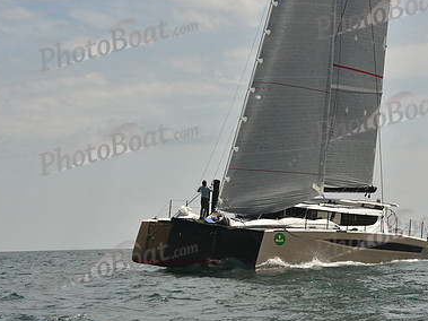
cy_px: 189
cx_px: 257
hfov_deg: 19.1
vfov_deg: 14.4
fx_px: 1273
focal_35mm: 103
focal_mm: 70
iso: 320
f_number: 6.3
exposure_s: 1/1250
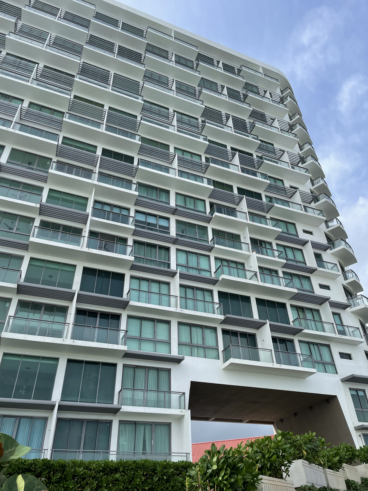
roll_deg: +2.6
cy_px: 246
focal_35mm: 26
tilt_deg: +39.2
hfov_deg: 53.1
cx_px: 184
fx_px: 369
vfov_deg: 67.3
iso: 32
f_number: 1.6
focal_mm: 4.2
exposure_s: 1/2618
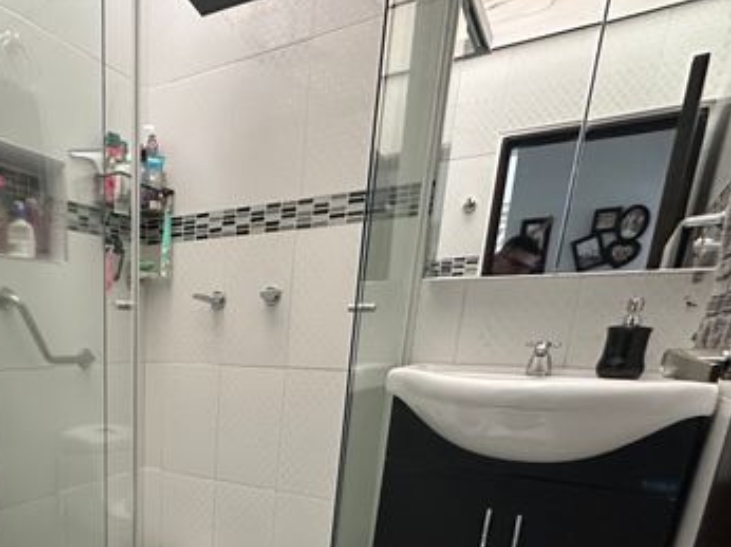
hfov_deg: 59.6
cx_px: 134
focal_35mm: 27
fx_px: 570
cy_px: 486
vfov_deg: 46.6
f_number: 2.2
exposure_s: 1/60
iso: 640
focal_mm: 2.22
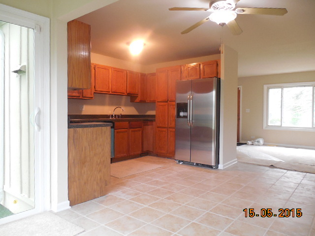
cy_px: 118
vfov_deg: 54.9
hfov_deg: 69.4
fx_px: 227
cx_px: 158
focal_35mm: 25
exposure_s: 1/20
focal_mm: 4.5
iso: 400
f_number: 3.3
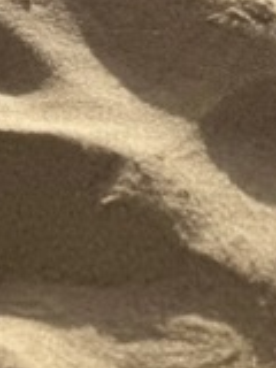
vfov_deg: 9.5
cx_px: 16
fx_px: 1637
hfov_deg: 9.6
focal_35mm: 154
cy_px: -800
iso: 64
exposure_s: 1/14286
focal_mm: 6.76
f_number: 1.78
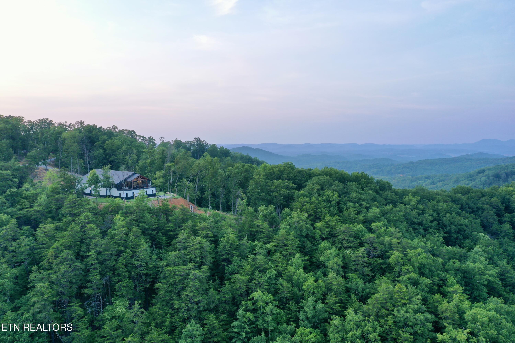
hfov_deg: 65.5
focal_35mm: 28
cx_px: 258
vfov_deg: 46.4
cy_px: 172
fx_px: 401
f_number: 5.6
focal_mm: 10.26
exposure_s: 1/25
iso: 100
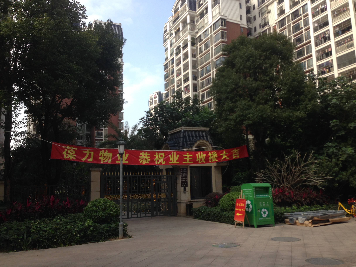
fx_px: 339
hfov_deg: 55.4
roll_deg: -0.6
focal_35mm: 33
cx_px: 178
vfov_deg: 42.9
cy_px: 134
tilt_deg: +14.7
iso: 50
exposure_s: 1/713
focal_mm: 4.12
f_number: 2.4
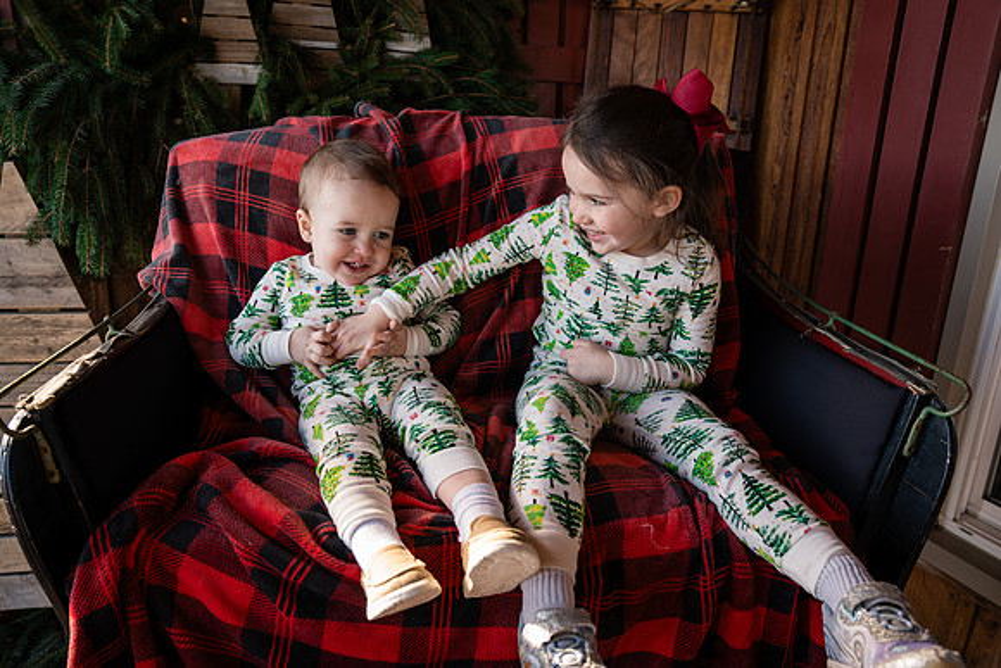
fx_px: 751
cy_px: 334
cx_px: 500
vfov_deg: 48.0
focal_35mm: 27
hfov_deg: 67.4
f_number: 4
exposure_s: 1/250
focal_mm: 27
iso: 400
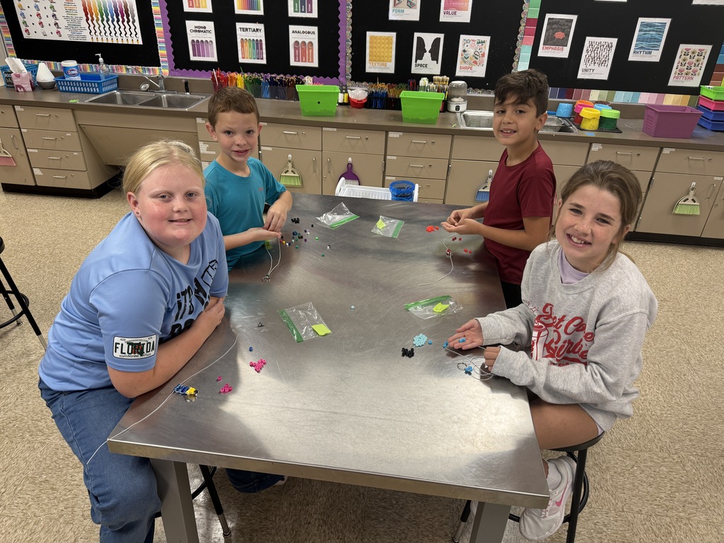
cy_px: 272
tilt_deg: -29.8
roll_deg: -2.2
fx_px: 502
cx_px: 362
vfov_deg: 56.8
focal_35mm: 24
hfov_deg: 71.6
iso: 125
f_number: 1.78
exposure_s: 1/120
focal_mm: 6.76
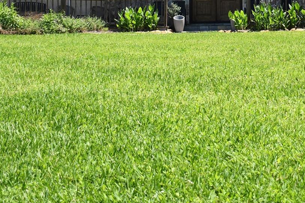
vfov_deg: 18.8
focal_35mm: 68
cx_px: 222
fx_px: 576
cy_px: -51
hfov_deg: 29.3
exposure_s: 1/1000
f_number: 3.5
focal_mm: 18
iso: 160
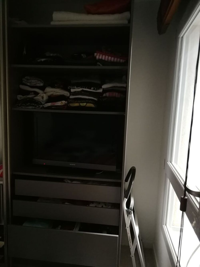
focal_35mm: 27
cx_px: 100
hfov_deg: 51.4
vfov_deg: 65.3
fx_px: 208
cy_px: 134
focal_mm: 3.95
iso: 500
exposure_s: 1/33.3
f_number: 2.2
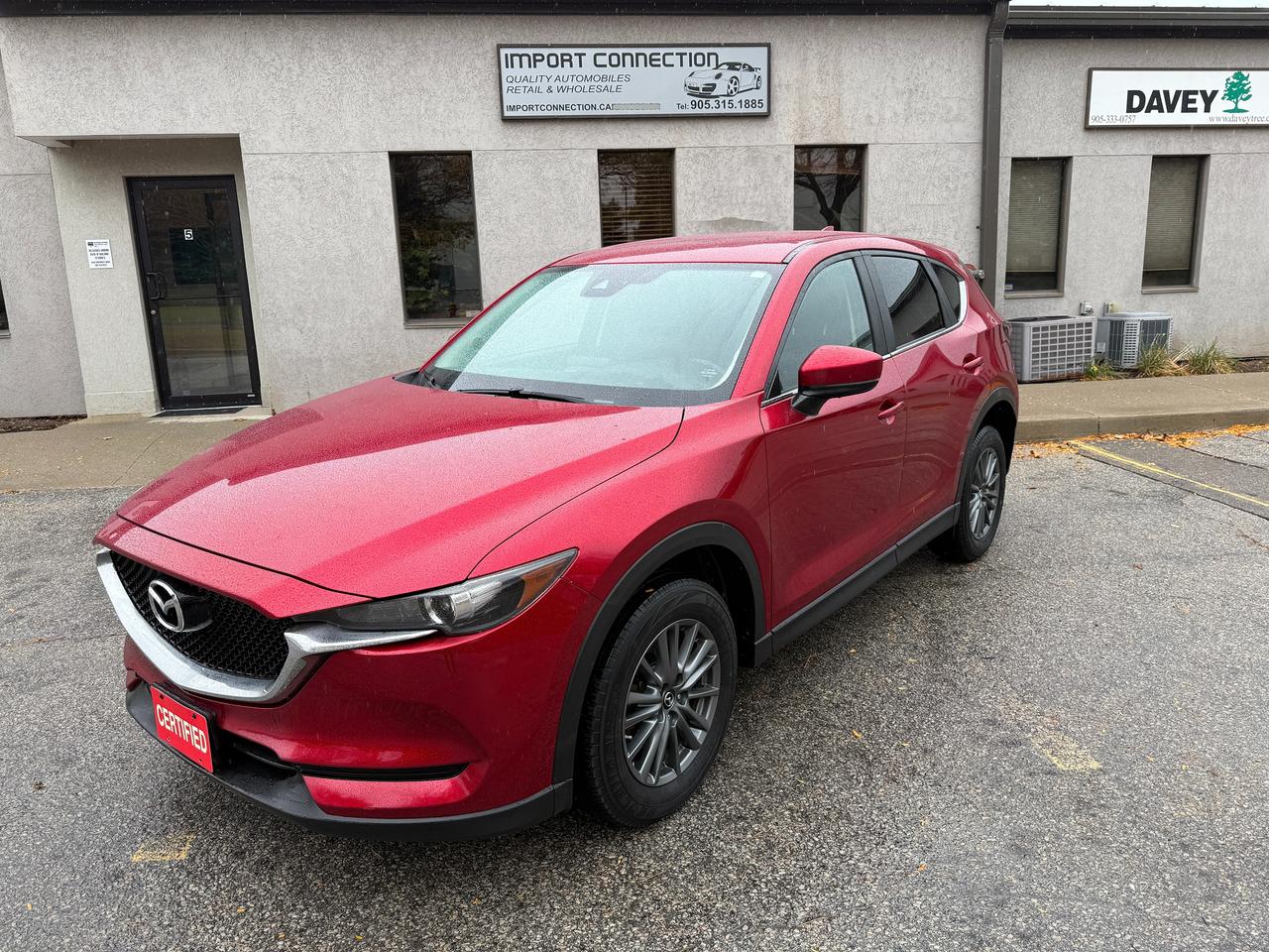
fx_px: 880
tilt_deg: -12.2
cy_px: 476
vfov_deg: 56.8
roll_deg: +1.3
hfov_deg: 71.6
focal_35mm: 24
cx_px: 634
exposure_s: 1/622
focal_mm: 6.76
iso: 80
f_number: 1.78
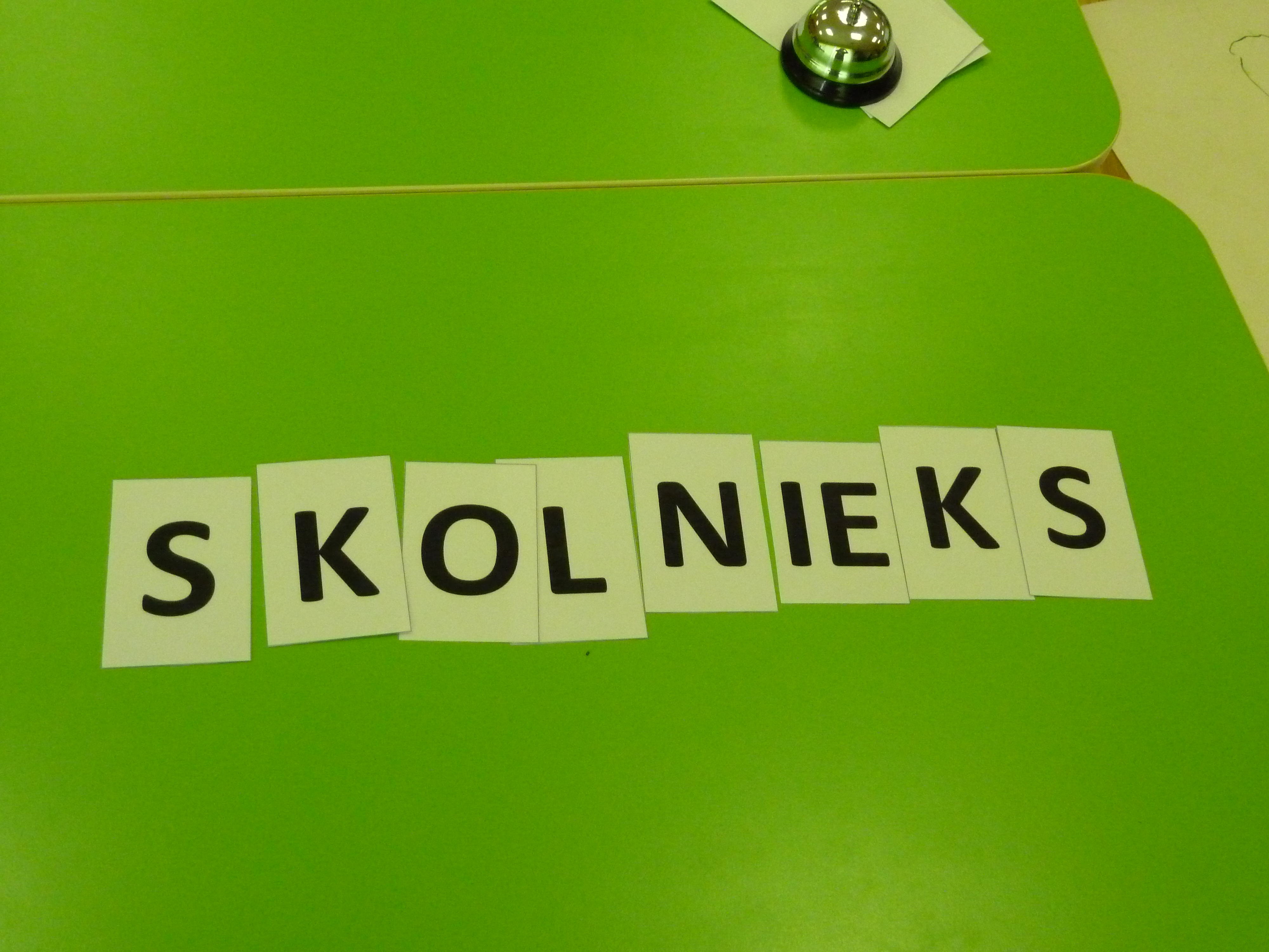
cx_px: 634
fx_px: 1540
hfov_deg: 44.8
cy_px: 476
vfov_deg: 34.3
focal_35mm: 42
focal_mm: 6.9
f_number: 3.7
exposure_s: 1/125
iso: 800
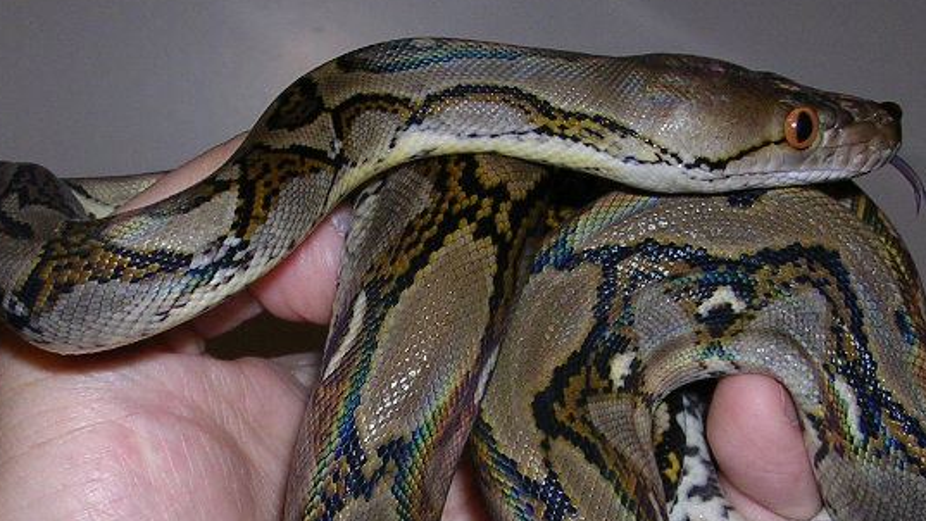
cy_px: 388
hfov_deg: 26.8
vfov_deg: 15.2
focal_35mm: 79
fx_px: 1940
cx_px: 416
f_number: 2.8
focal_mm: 5.8
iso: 50
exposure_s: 1/60.1
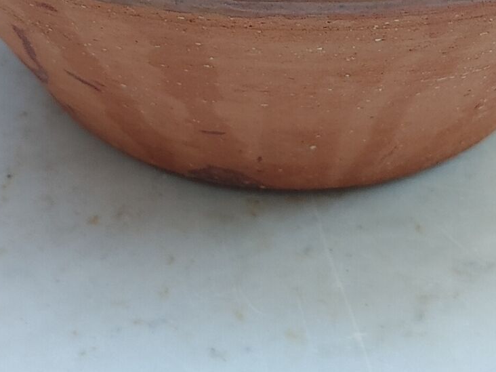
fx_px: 1017
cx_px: 279
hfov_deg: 27.4
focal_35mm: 71
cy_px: -89
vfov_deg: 19.4
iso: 150
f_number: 1.8
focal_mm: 4.81
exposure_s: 1/100
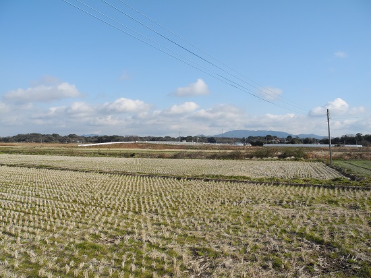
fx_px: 300
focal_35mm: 28
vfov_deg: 49.7
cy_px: 139
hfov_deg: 63.5
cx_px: 186
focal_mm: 6
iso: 100
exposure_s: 1/1000
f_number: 4
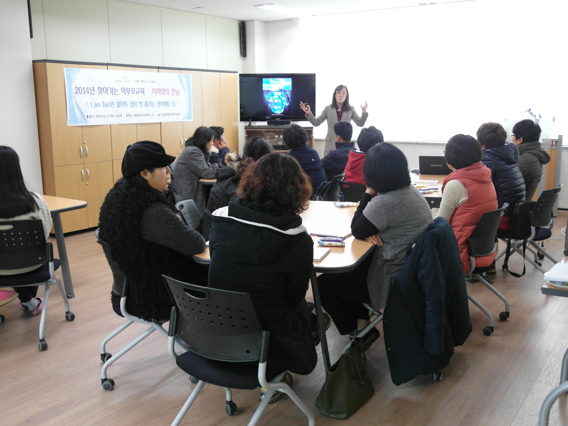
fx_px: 591
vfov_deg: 39.7
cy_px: 213
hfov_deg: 51.4
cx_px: 284
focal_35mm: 36
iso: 200
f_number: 2.2
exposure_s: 1/30
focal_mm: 7.8
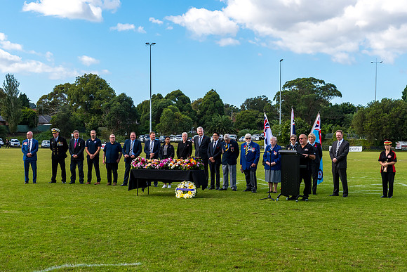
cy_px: 145
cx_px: 202
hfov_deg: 34.4
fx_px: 658
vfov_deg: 23.3
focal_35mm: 58
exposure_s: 1/1250
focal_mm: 34
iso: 400
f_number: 6.3
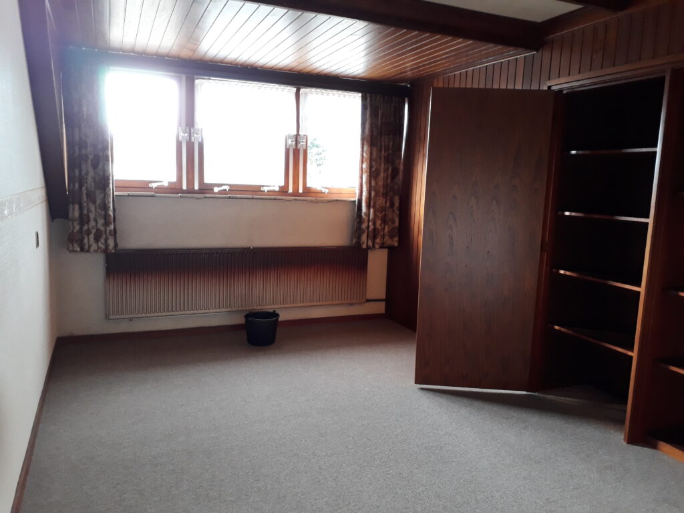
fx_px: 534
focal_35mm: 27
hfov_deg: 65.3
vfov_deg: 51.4
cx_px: 342
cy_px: 256
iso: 160
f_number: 1.9
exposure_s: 1/25
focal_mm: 3.6
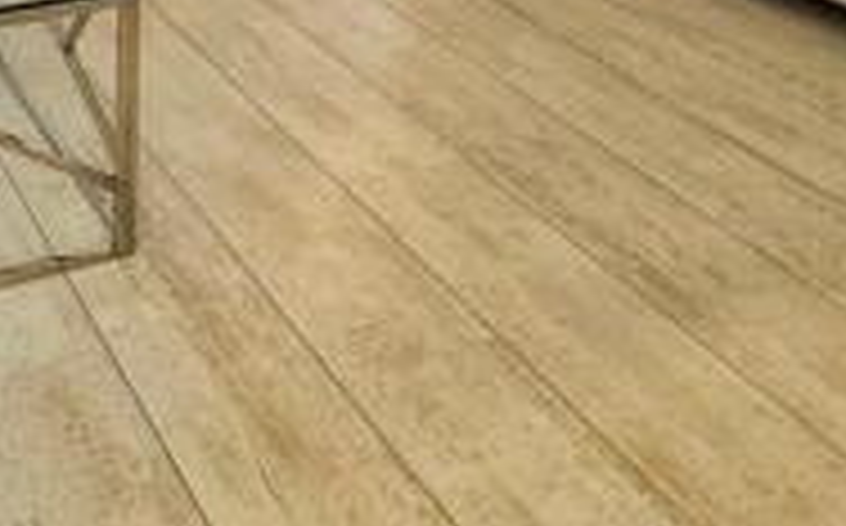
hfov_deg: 38.7
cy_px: -357
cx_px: 4
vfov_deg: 21.2
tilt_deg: -5.2
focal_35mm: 46
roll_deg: -0.9
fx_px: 1059
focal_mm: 2.22
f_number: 2.2
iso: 160
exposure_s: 1/100
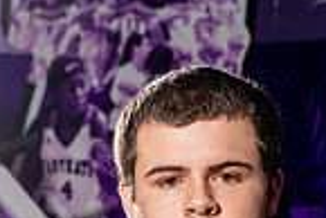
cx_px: 205
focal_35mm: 217
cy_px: 485
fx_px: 1967
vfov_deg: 6.1
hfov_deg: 9.5
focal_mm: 70
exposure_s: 1/250
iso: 100
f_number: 8
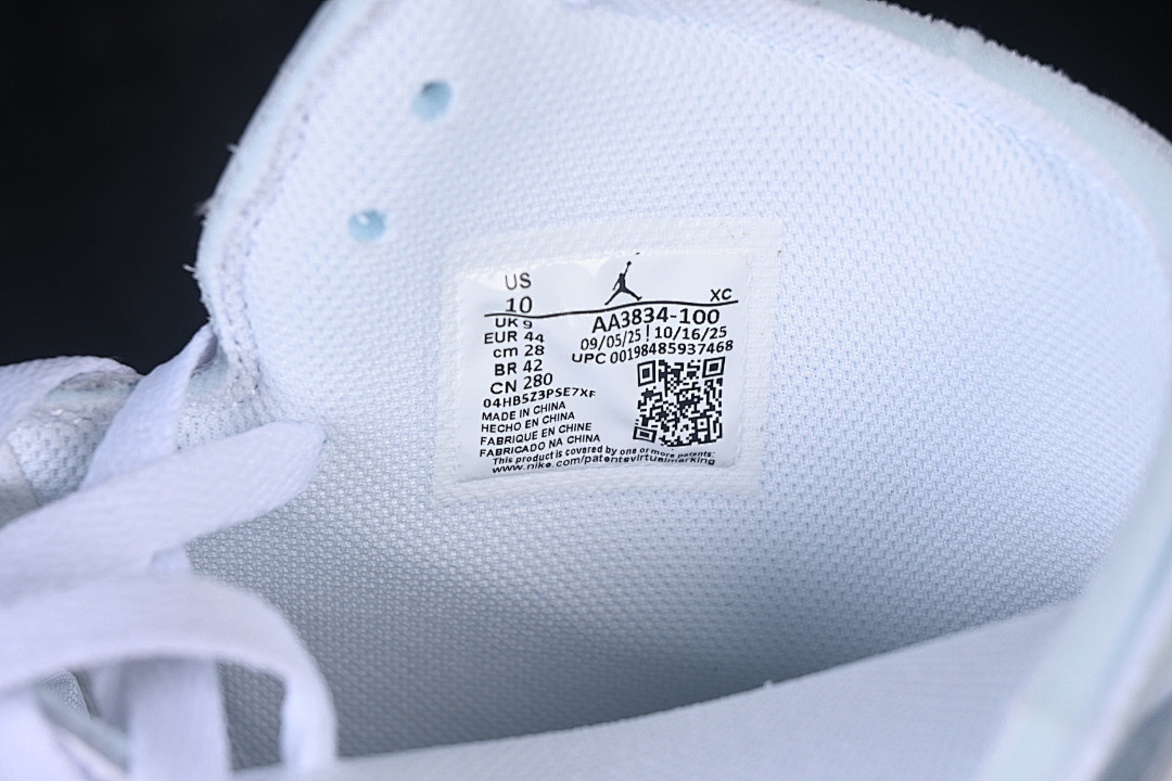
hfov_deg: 27.0
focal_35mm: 75
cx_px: 586
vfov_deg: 18.2
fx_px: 2441
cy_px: 390
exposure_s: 1/80
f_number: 7.1
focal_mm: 50
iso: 160
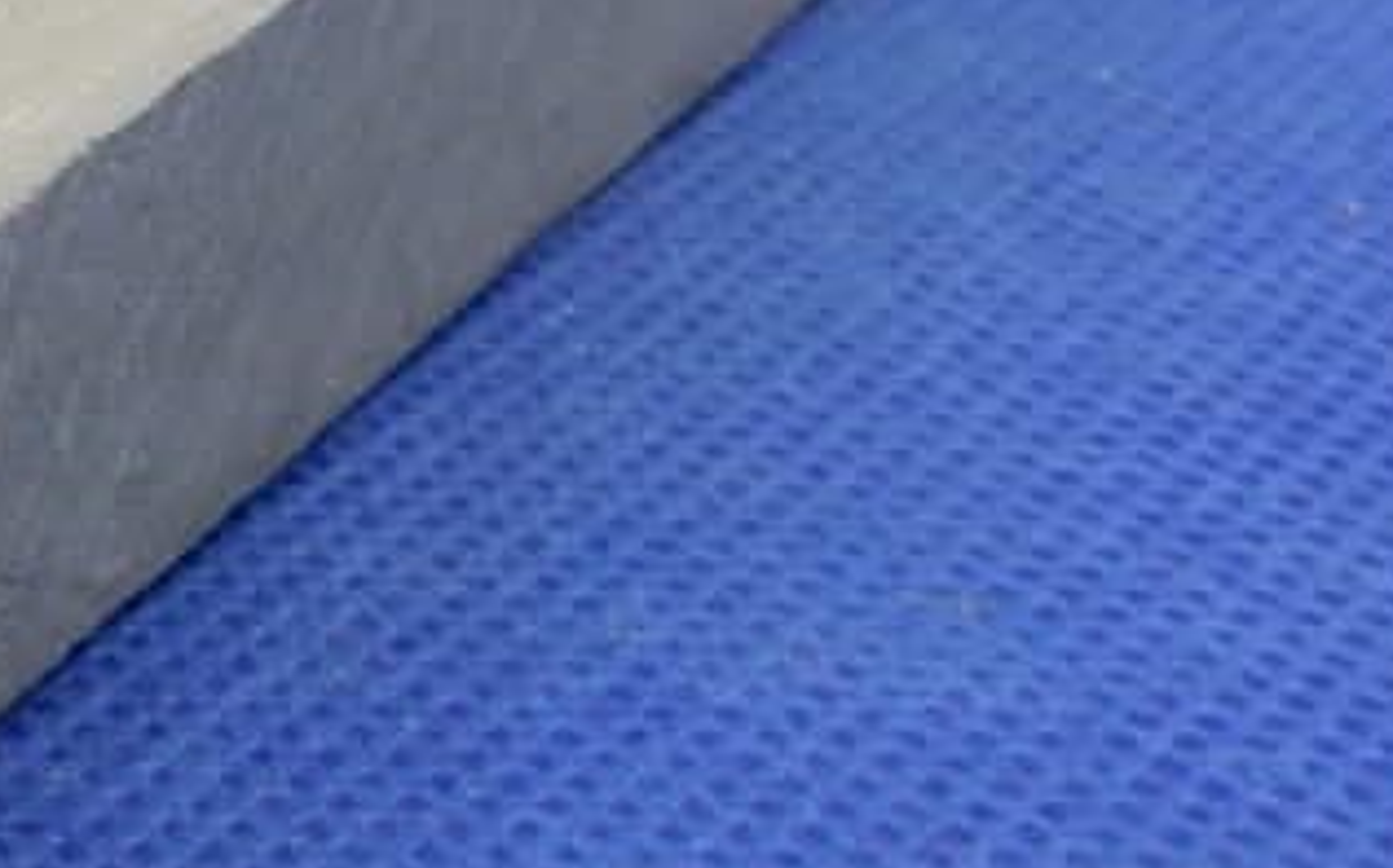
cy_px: -150
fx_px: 3263
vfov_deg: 14.7
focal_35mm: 86
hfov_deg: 21.9
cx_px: -379
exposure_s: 1/100
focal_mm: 4.5
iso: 125
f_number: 3.7
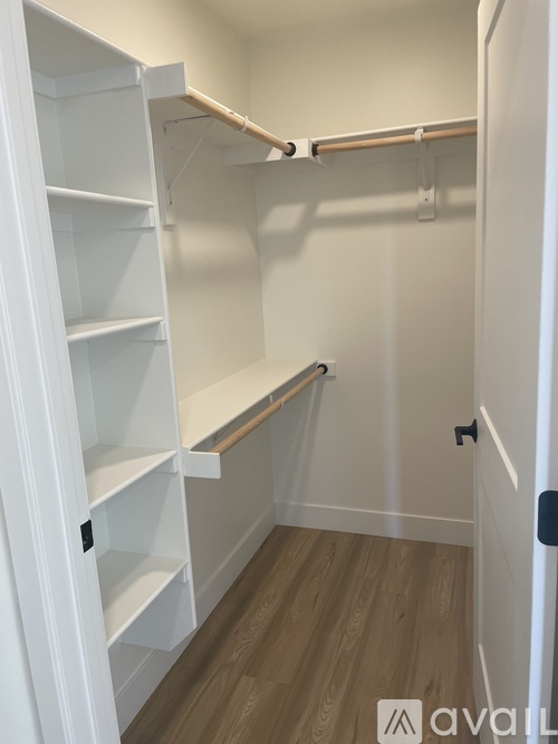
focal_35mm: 26
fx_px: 559
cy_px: 372
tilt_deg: -12.2
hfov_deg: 53.0
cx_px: 279
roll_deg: +3.2
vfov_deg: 67.3
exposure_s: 1/60
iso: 64
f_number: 1.6
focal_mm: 4.2
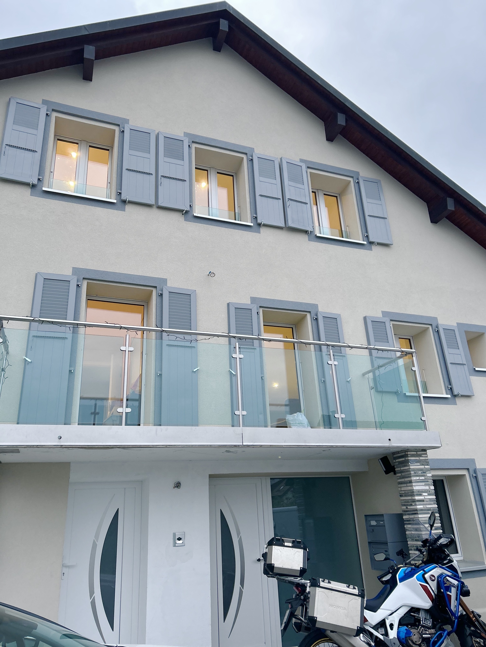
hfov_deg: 53.1
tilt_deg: +21.9
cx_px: 243
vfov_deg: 67.3
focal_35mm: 26
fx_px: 487
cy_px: 324
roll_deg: +3.7
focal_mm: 5.7
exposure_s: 1/60
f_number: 1.5
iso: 125
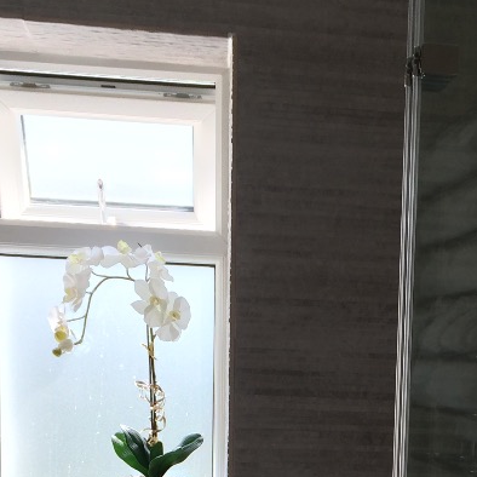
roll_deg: +0.1
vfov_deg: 20.7
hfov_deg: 21.8
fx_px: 1216
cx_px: 409
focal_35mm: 78
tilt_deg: -9.9
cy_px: 569
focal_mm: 4.15
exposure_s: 1/60
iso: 32
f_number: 2.2
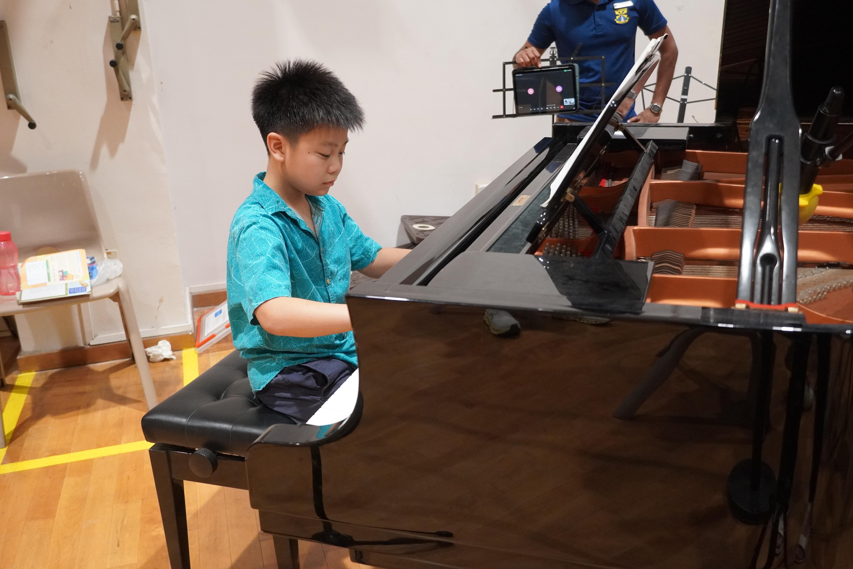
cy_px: 284
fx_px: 853
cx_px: 426
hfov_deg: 53.1
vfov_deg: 36.9
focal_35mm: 36
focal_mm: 24
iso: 3200
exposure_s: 1/160
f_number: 4
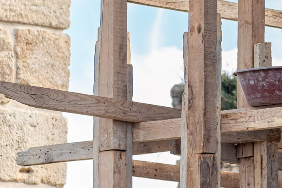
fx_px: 3682
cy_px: 121
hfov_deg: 4.4
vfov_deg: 2.9
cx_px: 462
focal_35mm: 470
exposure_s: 1/320
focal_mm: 85
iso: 200
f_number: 3.6
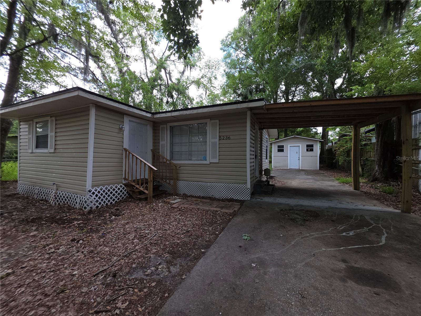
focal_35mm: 13
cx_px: 210
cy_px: 158
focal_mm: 2.2
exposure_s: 1/173
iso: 20
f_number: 1.9
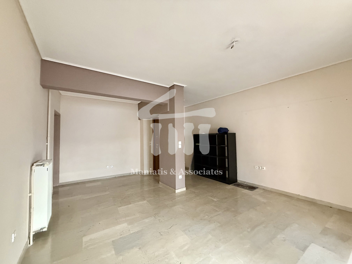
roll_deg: +1.5
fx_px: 142
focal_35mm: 14
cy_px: 132
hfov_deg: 102.1
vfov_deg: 85.7
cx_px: 176
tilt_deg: +1.8
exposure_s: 1/60
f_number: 2.2
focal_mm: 2.22
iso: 800
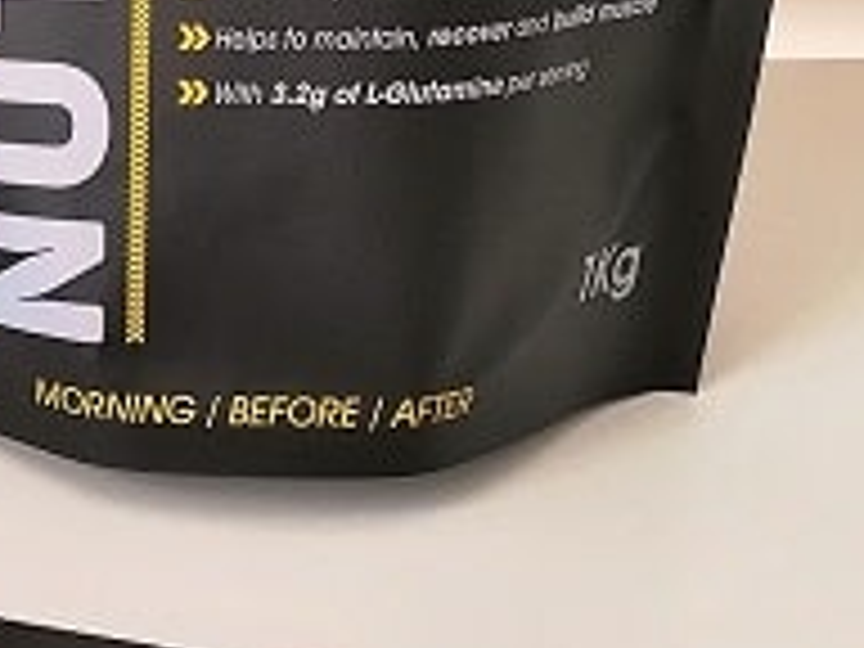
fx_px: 2696
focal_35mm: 108
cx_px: -302
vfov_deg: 13.7
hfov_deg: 17.0
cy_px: 209
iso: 80
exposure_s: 1/33.3
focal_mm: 3.83
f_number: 2.2
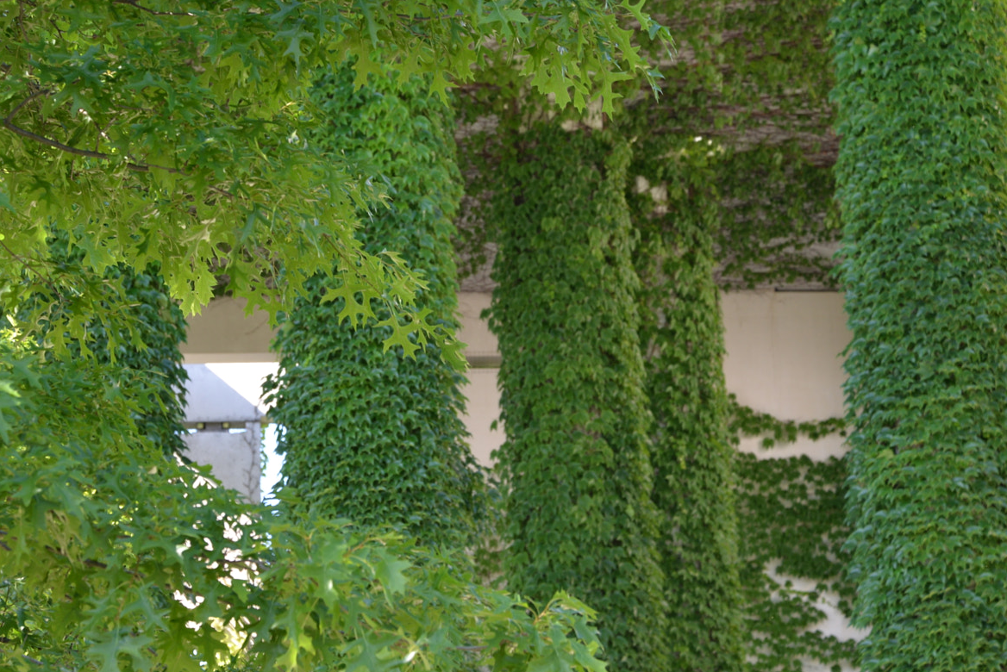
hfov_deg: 13.7
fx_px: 4170
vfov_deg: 9.2
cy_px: 364
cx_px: 326
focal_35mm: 149
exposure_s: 1/125
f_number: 5.6
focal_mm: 85
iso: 220
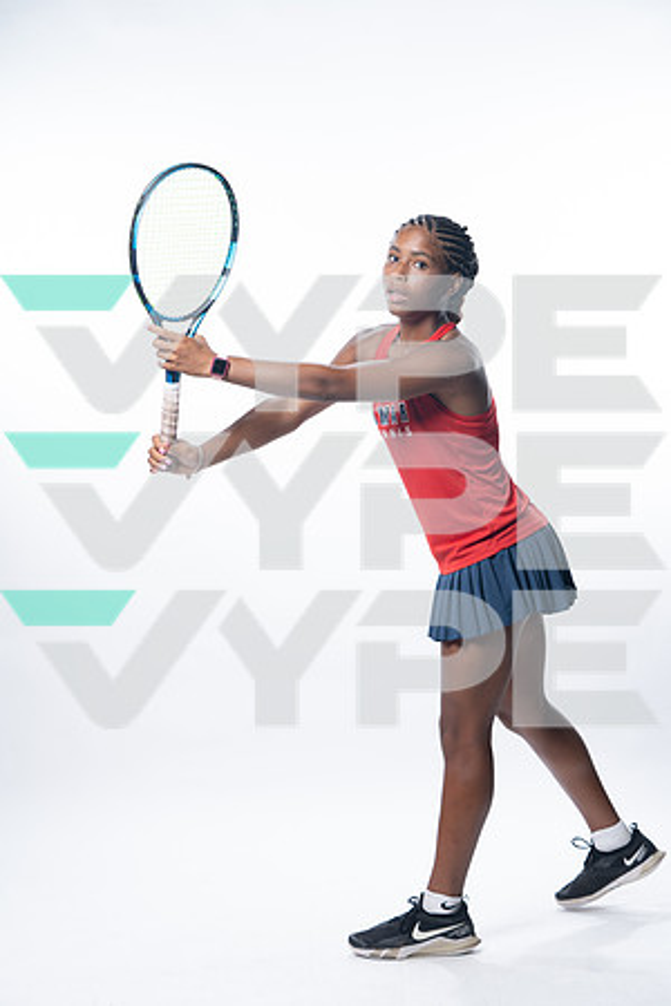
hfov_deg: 17.1
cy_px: 503
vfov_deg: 25.4
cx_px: 336
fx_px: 2236
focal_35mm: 80
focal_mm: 80
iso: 200
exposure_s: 1/250
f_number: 5.6
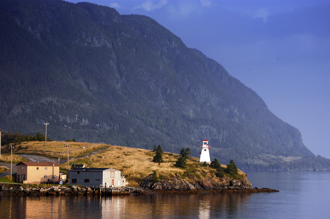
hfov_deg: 13.7
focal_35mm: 150
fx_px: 1374
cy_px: 110
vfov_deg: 9.1
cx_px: 165
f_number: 5
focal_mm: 100
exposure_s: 1/1000
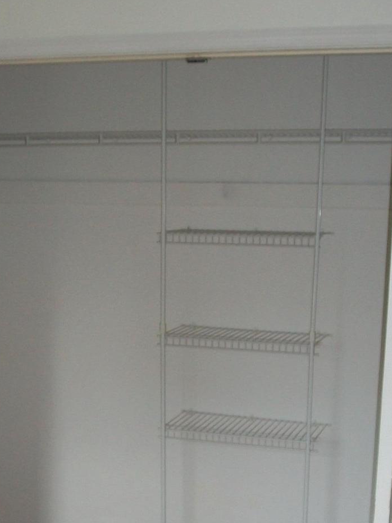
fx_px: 997
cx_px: 135
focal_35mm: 66
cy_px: 389
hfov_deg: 22.2
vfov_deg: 29.0
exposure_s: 1/80
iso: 160
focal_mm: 7.1
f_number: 3.2
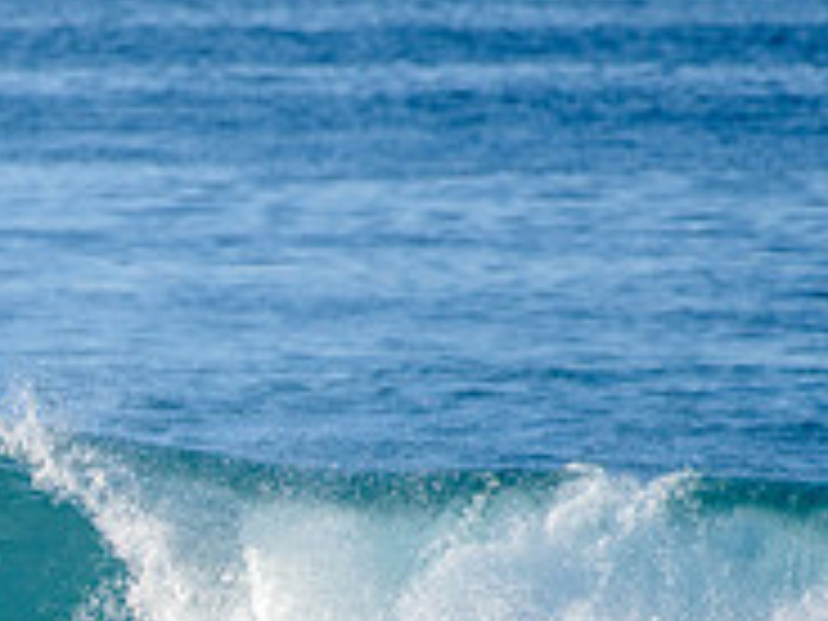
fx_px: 36286
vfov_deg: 1.0
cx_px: -122
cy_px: 758
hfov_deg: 1.3
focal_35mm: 1517
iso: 180
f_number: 5.6
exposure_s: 1/1600
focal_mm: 500
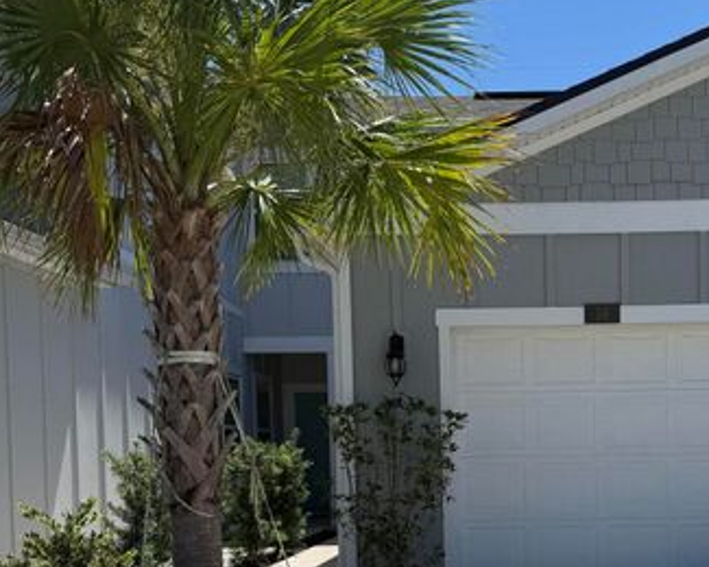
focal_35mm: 48
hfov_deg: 37.8
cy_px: 492
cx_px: 530
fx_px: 1007
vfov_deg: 30.3
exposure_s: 1/9091
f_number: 1.78
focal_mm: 6.76
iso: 80
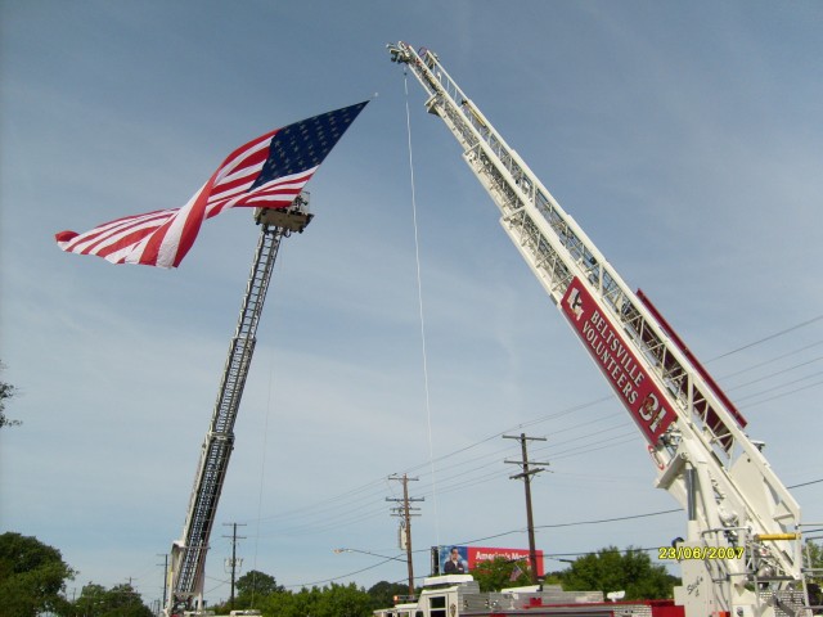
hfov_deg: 52.6
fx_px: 832
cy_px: 308
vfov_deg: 40.7
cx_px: 412
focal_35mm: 35
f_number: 7.1
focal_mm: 5.8
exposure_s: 1/350
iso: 80
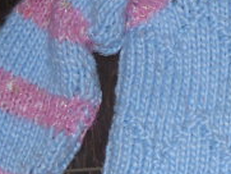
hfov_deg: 13.0
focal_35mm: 145
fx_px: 968
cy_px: 95
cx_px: 328
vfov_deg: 10.2
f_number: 3.1
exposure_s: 1/30
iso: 64
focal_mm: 6.72
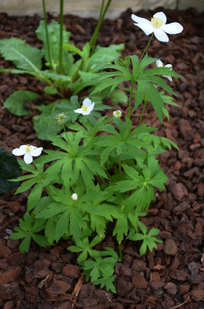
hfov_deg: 23.7
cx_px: 102
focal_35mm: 57
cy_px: 154
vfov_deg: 35.1
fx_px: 487
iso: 400
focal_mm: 38
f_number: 5
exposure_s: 1/200
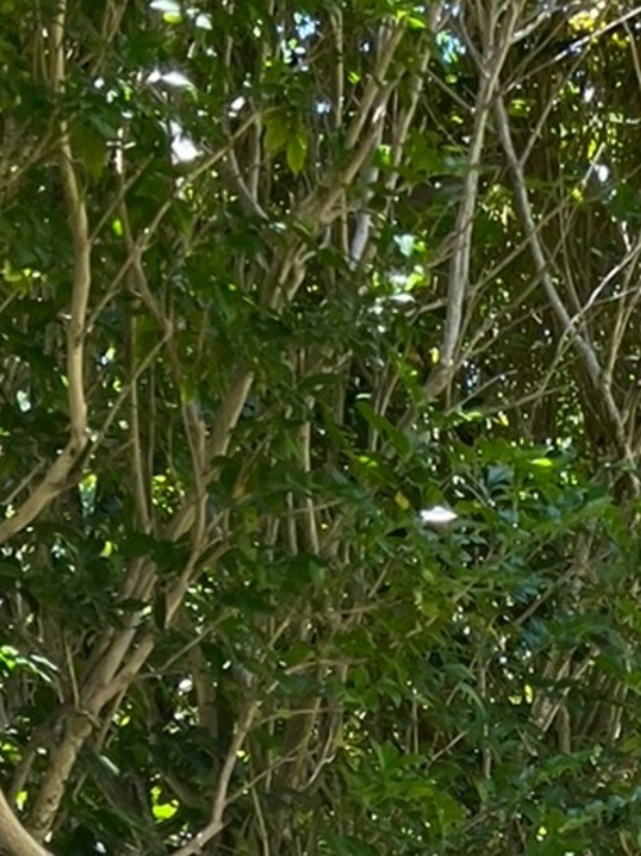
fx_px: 2892
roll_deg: +0.0
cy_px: 995
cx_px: 1094
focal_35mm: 117
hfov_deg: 11.8
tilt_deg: -4.2
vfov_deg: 16.2
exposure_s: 1/380
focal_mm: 5.7
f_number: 1.5
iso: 50
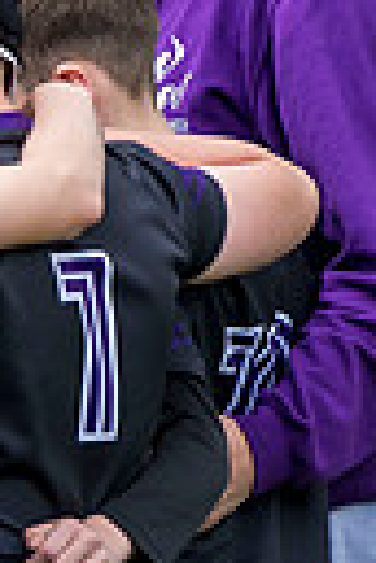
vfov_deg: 0.9
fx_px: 36516
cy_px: 345
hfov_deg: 0.6
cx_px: -292
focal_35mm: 2331
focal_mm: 400
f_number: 4
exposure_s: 1/1250
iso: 500
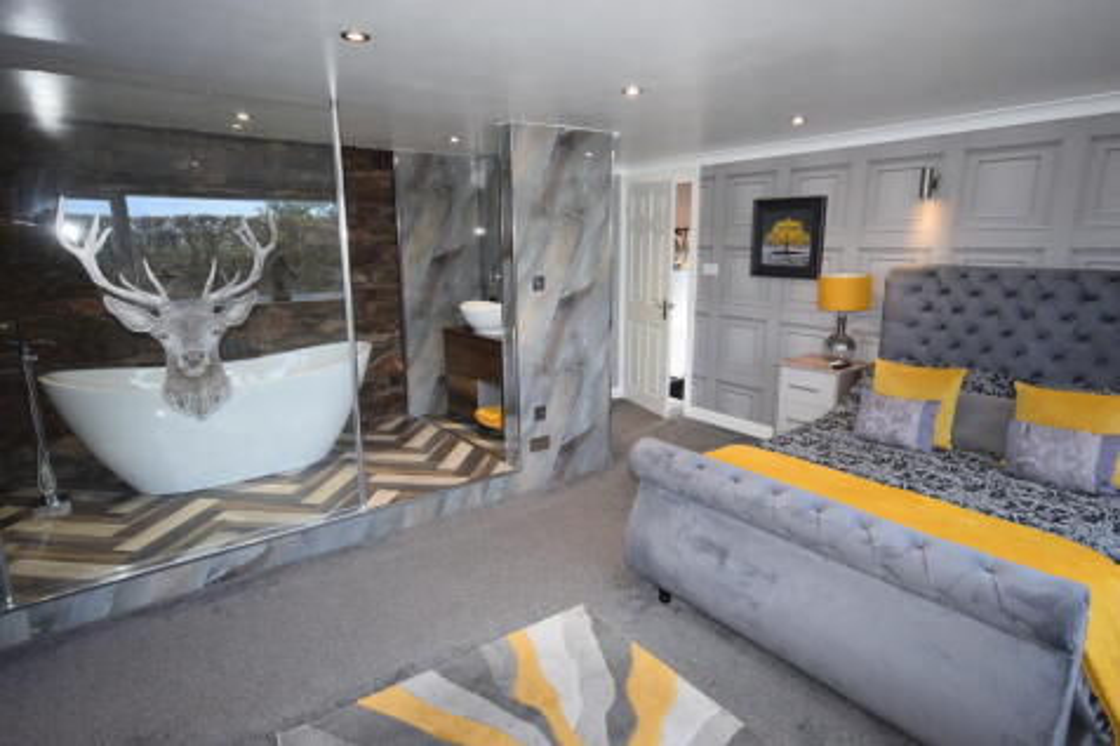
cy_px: 373
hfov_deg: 85.4
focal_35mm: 20
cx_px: 560
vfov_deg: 63.2
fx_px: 606
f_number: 4.5
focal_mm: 13
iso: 800
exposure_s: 1/80
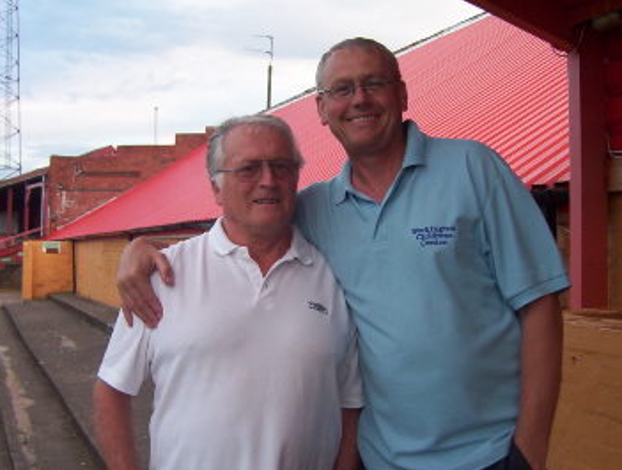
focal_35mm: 41
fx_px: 738
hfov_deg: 45.6
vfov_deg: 35.3
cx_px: 331
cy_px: 238
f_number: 2.76
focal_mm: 5.54
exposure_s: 1/68.6
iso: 100
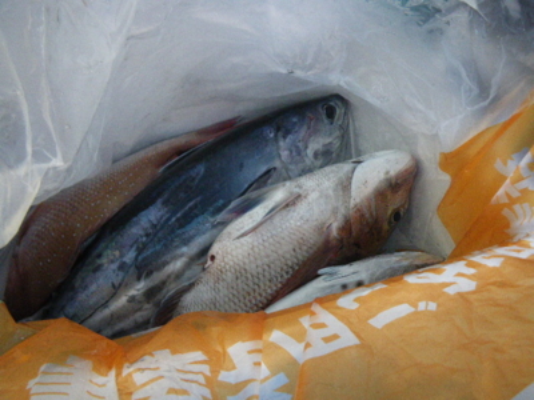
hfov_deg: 63.4
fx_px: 432
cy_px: 200
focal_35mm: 28
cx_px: 267
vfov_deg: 49.7
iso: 320
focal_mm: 5
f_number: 3.5
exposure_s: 1/50
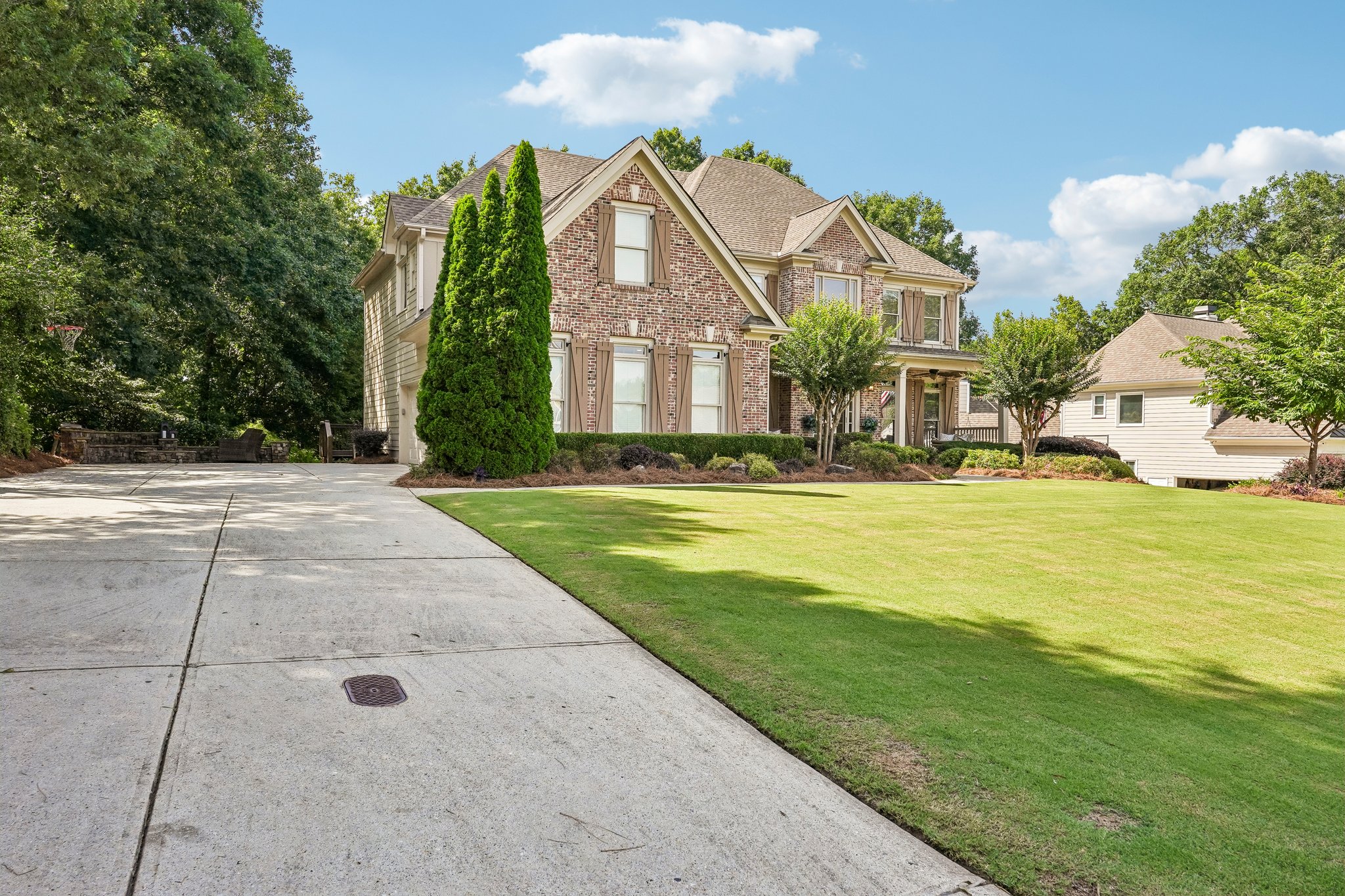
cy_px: 448
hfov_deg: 73.7
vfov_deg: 53.1
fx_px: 897
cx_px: 672
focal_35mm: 24
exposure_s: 1/1250
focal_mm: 24
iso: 800
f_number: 8
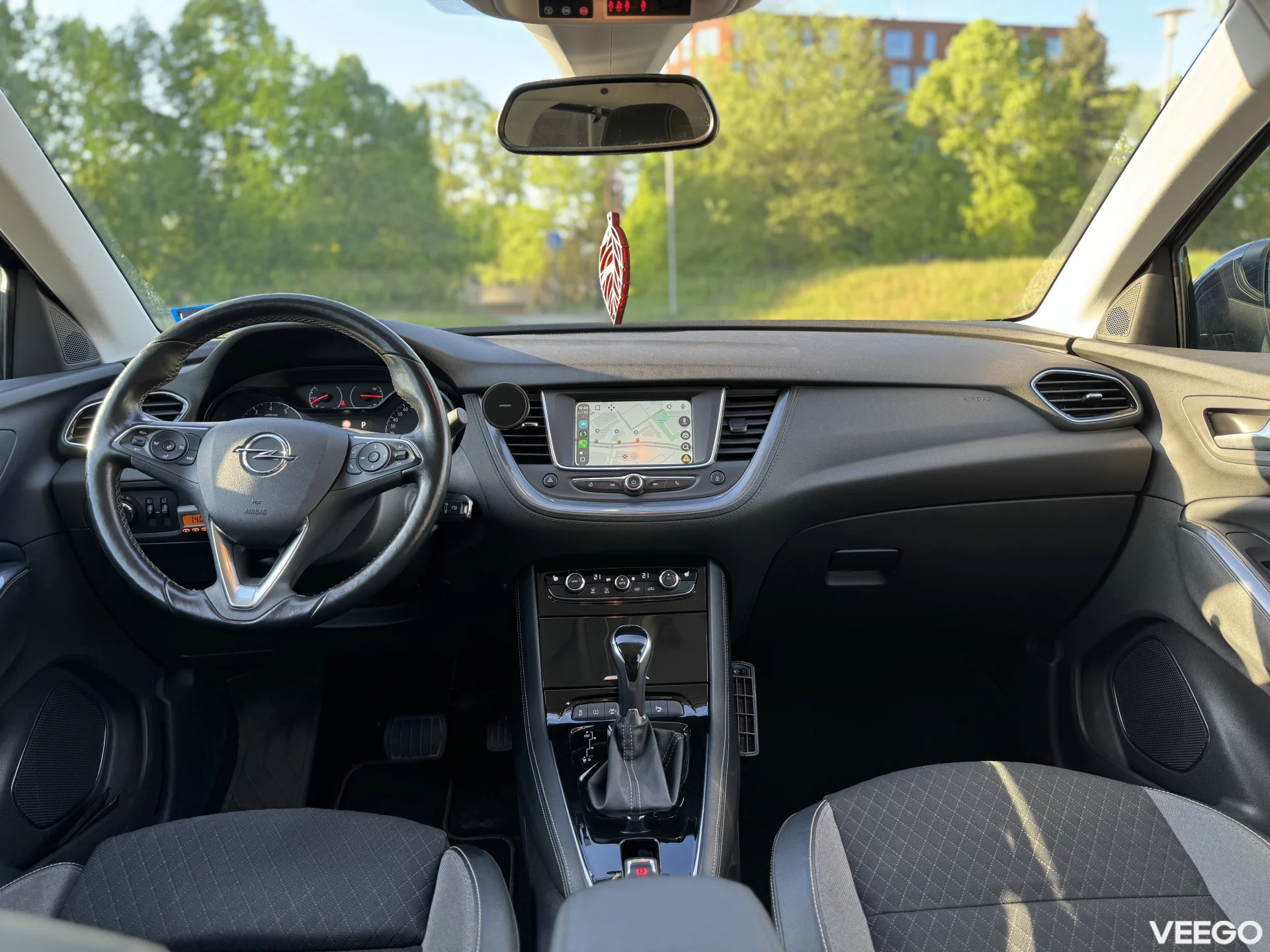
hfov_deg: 71.6
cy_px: 476
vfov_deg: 56.8
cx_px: 635
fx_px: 881
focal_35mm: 24
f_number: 1.8
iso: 80
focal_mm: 6.8
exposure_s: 1/121
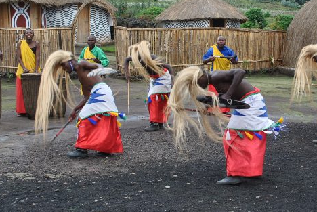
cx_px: 240
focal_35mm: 77
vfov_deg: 17.7
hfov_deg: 25.9
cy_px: 92
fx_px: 679
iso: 100
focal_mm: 30
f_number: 5.6
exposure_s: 1/125
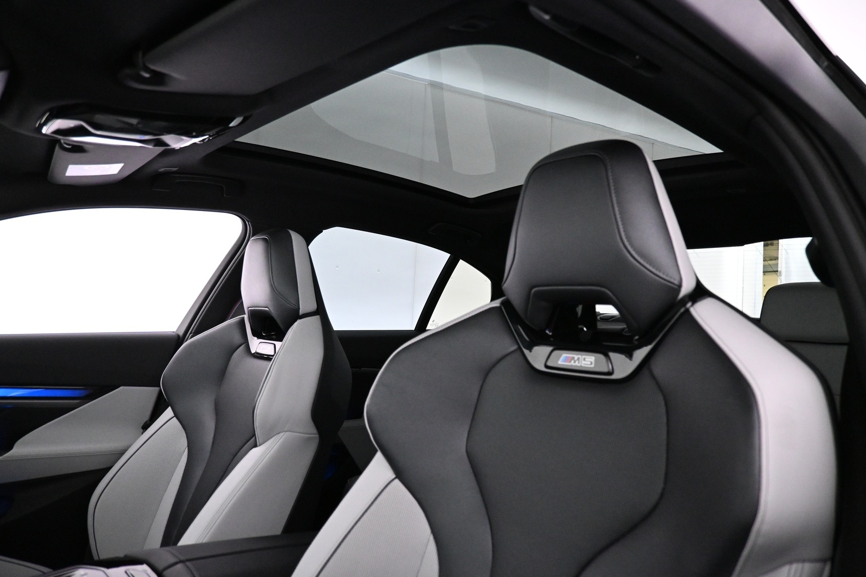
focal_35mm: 24
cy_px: 288
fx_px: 577
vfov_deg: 53.1
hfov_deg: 73.7
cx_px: 433
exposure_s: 1/80
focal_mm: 16
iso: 4000
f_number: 3.5
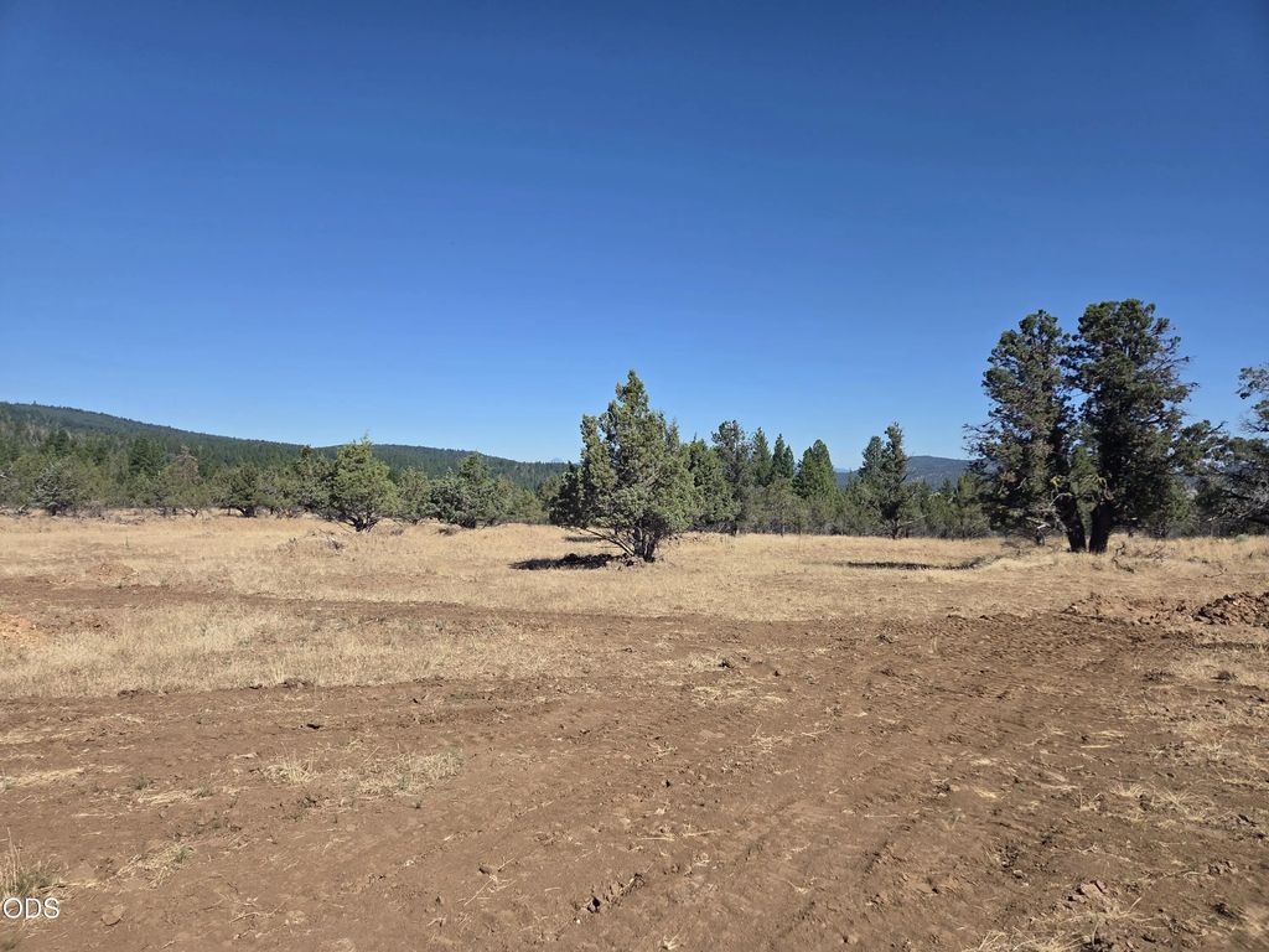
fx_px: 843
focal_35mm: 23
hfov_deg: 73.9
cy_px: 476
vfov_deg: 58.9
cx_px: 634
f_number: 1.8
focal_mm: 5.4
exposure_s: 1/6217
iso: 80
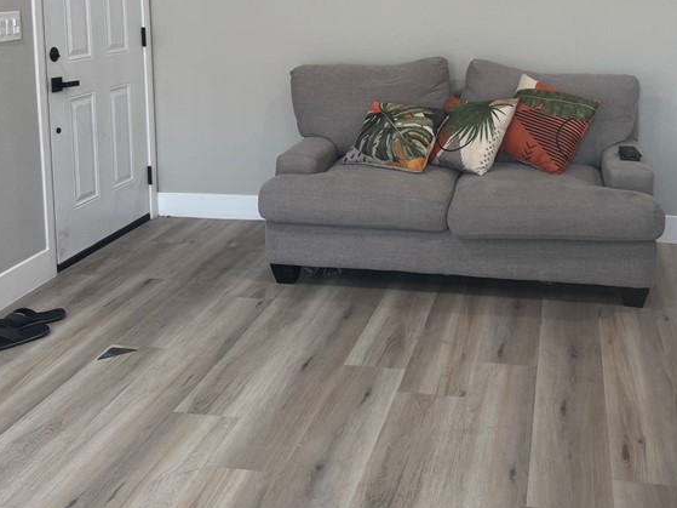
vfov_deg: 31.9
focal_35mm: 44
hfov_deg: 42.7
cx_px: 420
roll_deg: -0.8
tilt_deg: -8.0
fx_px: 860
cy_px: 93
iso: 125
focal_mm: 6.76
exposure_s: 1/60
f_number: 1.78
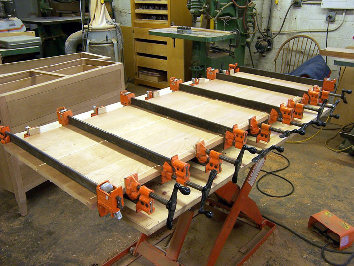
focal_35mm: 33
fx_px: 337
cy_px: 133
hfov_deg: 55.4
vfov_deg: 42.9
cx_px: 177
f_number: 3.4
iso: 140
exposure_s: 1/20
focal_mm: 5.5
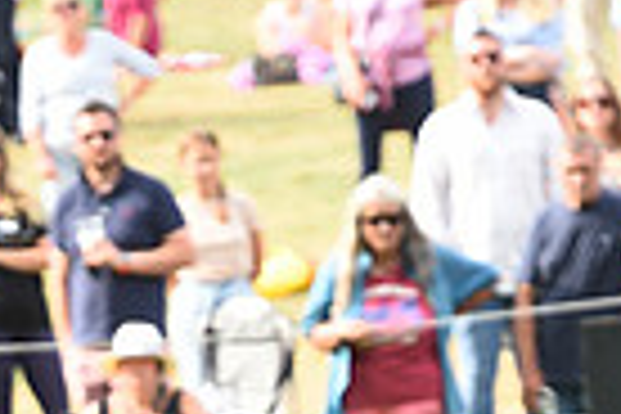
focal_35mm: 736
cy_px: 1134
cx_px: 225
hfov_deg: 2.8
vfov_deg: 1.9
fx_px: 12695
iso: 500
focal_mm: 175
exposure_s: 1/1250
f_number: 3.5
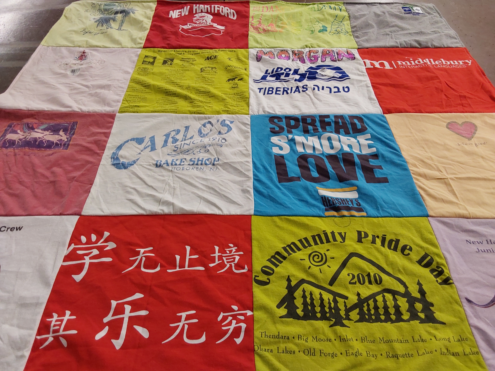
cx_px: 248
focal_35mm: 28
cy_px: 186
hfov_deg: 63.4
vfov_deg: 49.7
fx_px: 400
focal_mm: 2.91
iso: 80
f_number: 1.9
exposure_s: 1/60
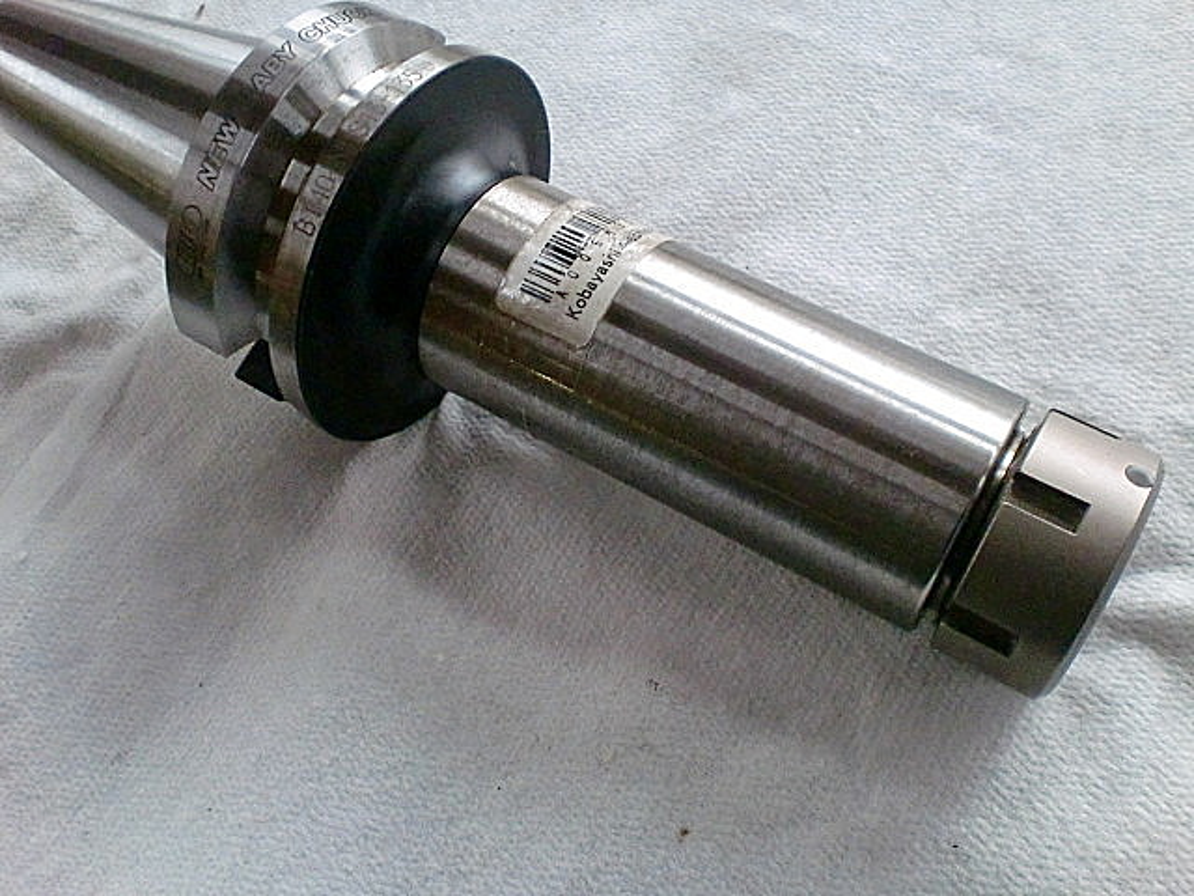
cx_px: 597
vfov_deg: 40.7
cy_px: 448
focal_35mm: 35
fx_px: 1207
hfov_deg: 52.6
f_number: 3.1
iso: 640
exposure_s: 1/60
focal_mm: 6.3
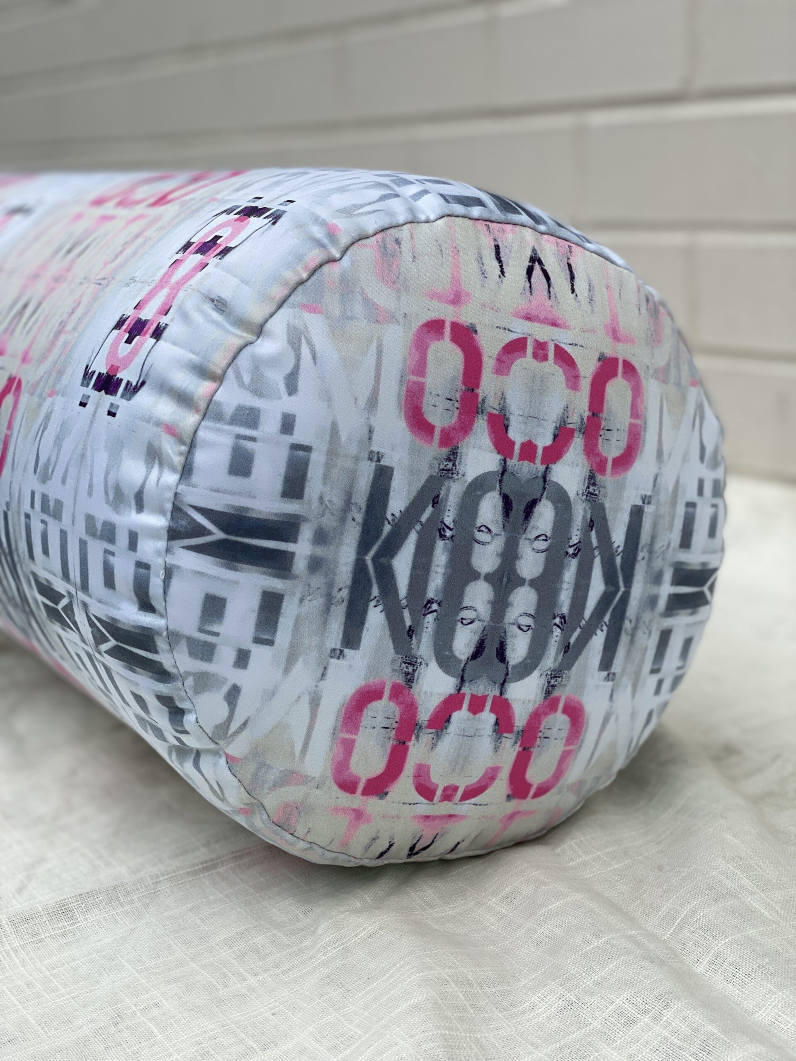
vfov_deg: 36.8
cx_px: 398
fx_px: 1594
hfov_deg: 28.0
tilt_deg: -13.8
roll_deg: +3.0
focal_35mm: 52
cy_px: 530
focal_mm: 6
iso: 20
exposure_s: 1/318
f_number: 2
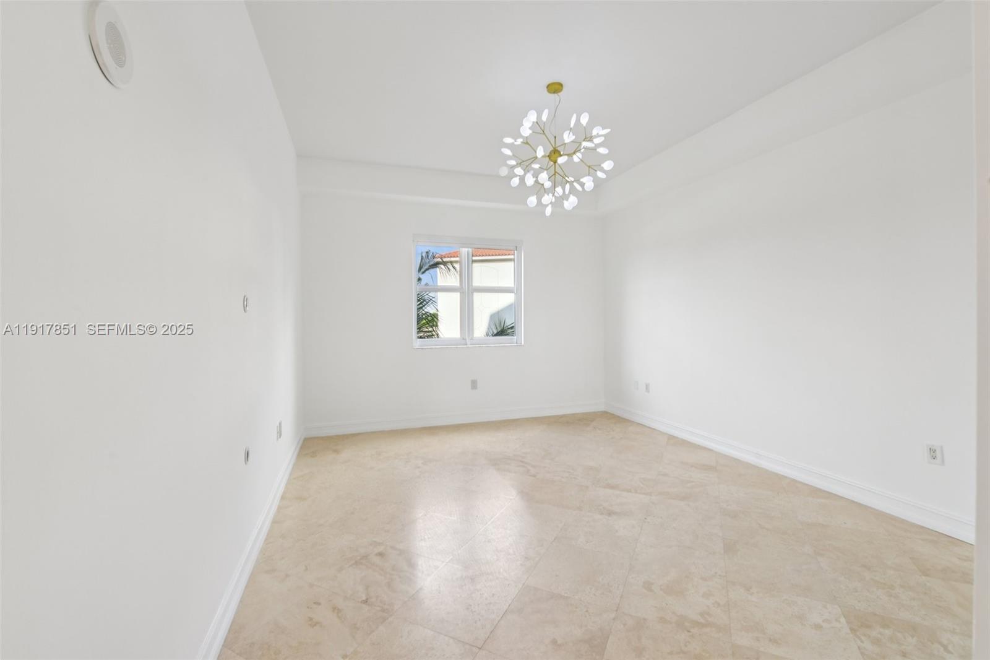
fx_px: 412
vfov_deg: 77.3
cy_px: 330
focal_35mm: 15
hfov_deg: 100.4
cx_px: 495
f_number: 9
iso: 200
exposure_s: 1/20
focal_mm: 15
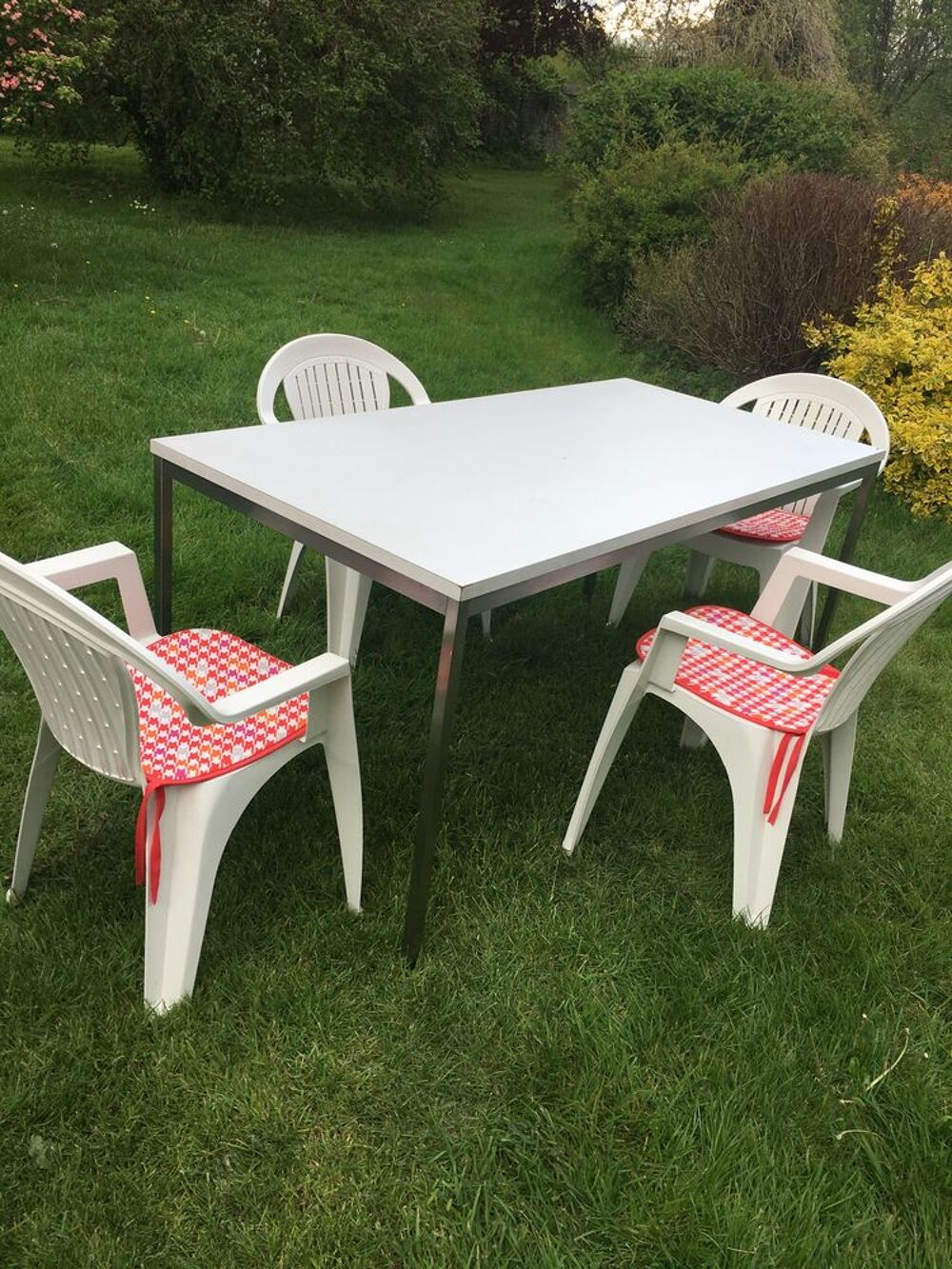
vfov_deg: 61.7
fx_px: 1063
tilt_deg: -26.0
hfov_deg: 48.2
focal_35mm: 29
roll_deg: -4.8
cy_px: 634
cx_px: 476
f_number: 2.2
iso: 25
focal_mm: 4.15
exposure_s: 1/553
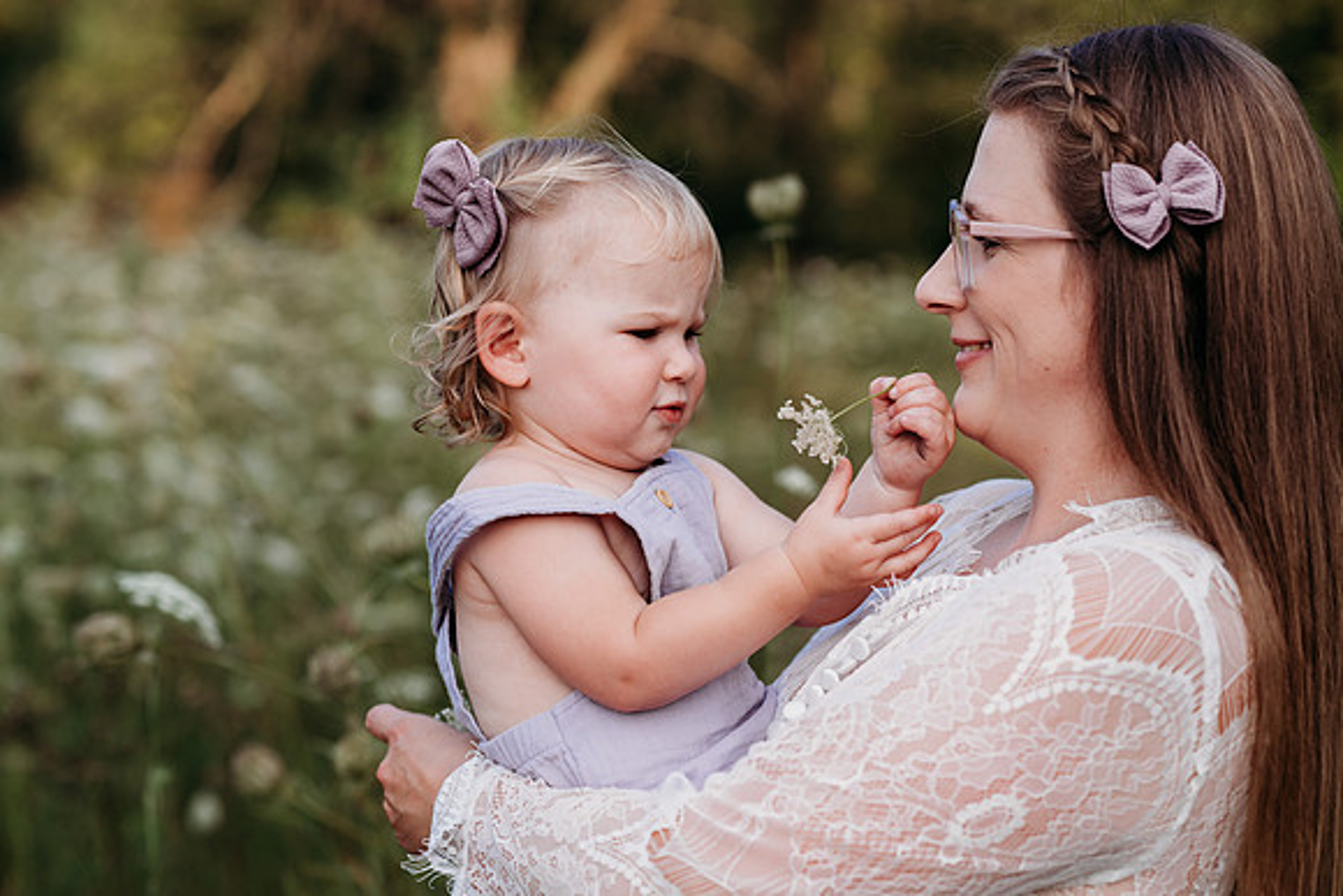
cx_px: 672
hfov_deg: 23.9
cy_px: 448
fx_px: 3172
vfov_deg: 16.1
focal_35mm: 85
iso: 250
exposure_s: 1/1250
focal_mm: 85
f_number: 3.5
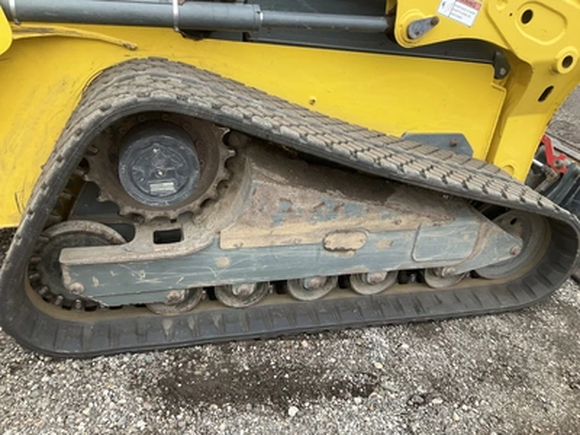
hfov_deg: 61.7
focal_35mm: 29
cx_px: 290
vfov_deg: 48.2
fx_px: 486
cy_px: 218
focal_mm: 3
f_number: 1.8
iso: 64
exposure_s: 1/85
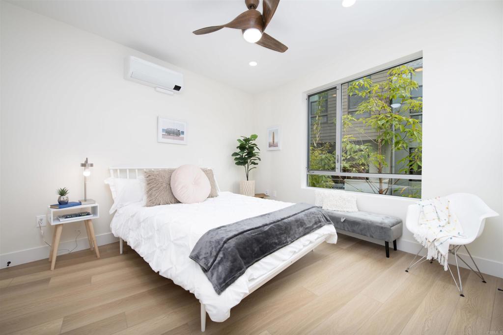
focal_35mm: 14
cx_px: 252
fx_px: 196
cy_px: 168
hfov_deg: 104.2
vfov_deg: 81.2
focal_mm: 14
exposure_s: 1/250
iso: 320
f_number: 8
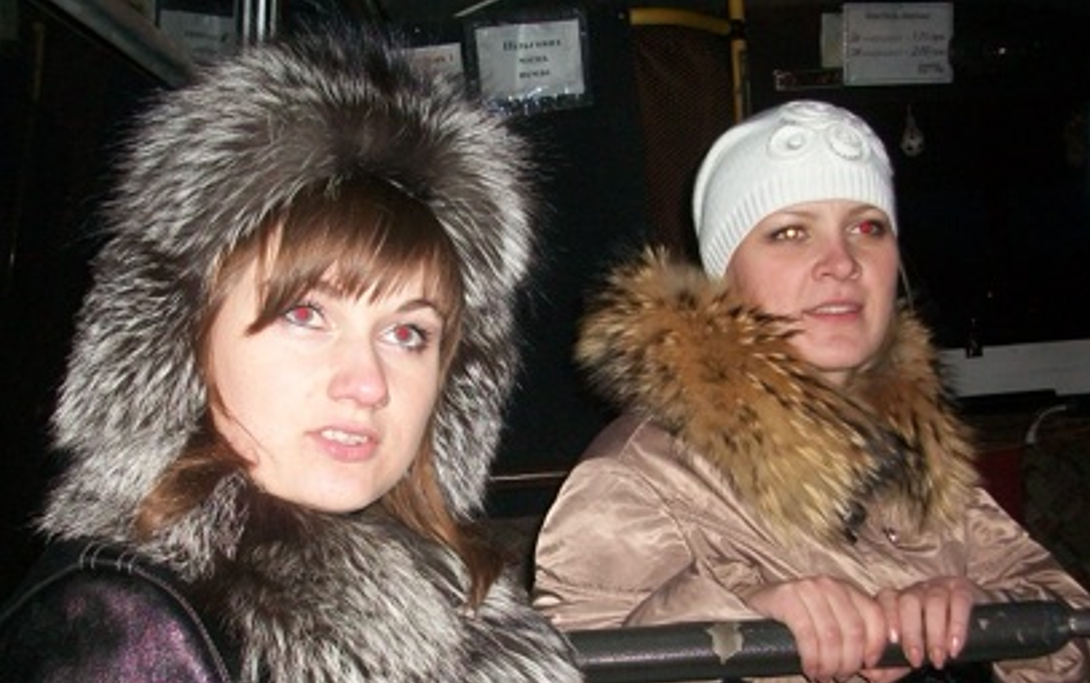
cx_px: 525
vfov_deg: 27.8
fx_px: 1367
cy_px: 477
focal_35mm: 46
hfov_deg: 43.5
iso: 120
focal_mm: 5.7
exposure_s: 1/60
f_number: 2.8
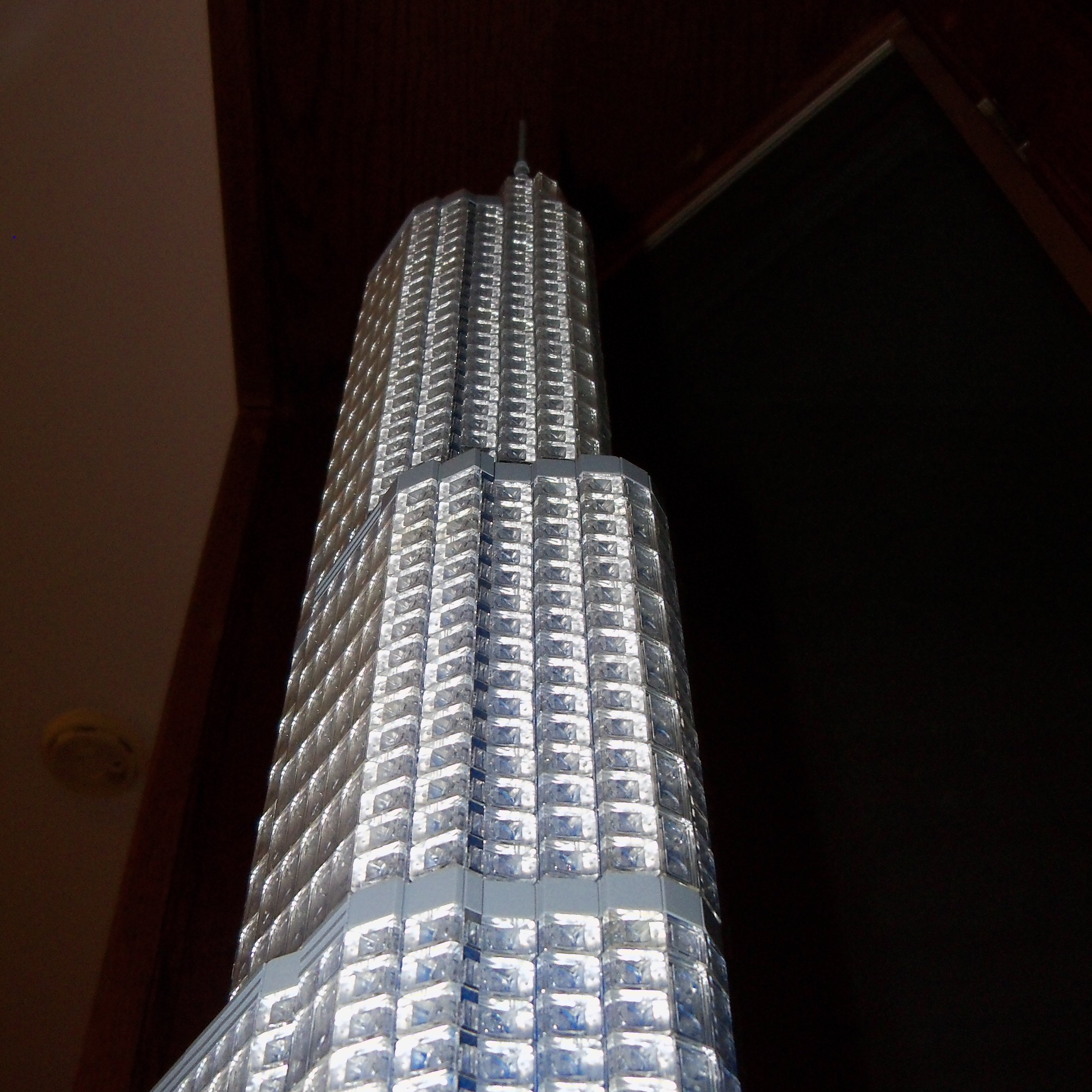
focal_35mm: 42
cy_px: 515
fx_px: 1499
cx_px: 549
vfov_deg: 40.0
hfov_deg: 40.0
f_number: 3.5
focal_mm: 6.2
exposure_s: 1/30
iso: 200
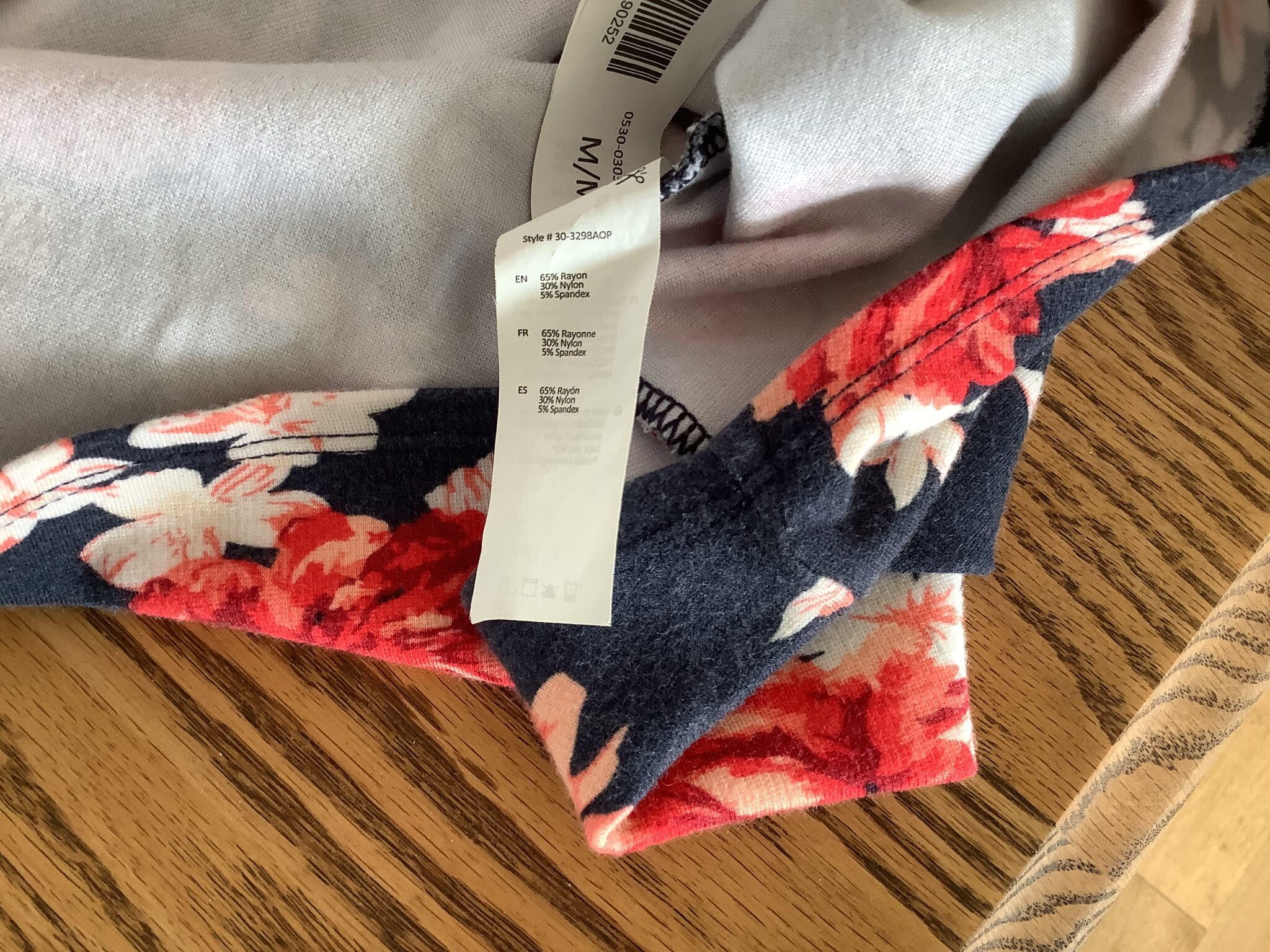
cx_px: 635
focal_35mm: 31
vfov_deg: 45.4
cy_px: 476
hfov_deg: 58.4
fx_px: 1137
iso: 100
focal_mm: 3.3
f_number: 2.4
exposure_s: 1/60
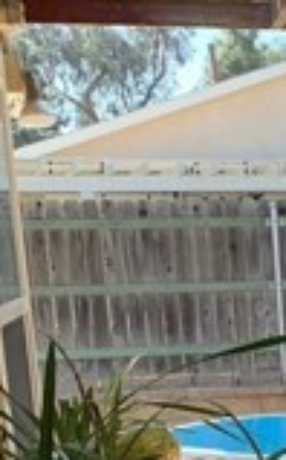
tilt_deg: -15.2
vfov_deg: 17.3
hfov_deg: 10.7
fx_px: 1388
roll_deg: +0.7
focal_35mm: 111
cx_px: 589
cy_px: 648
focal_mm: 4.25
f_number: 1.8
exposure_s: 1/388
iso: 25
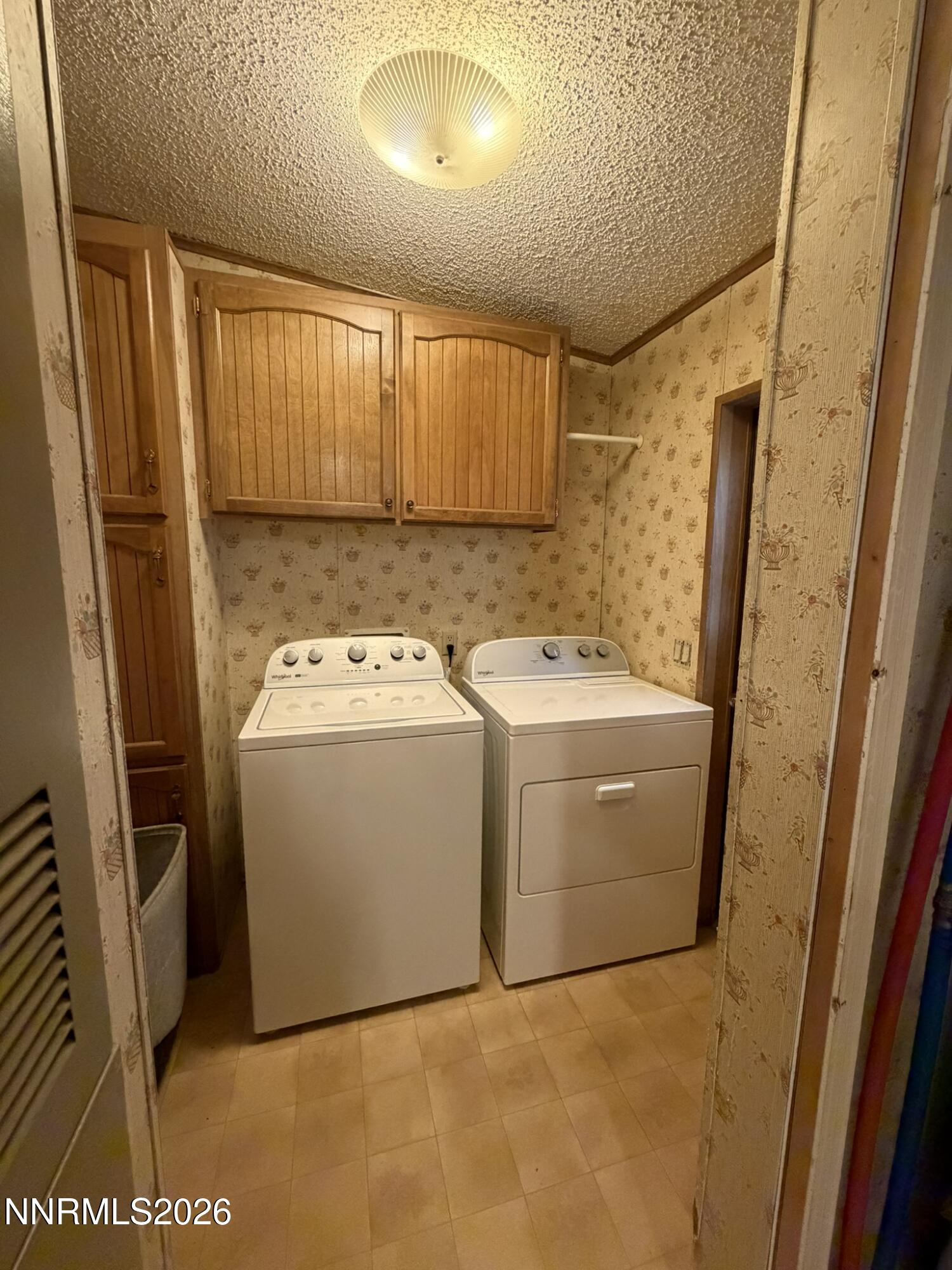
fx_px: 513
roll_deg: -0.6
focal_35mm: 14
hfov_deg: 85.7
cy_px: 635
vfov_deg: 102.1
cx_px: 476
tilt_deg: -9.1
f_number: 2.2
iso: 640
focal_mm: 2.22
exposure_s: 1/60
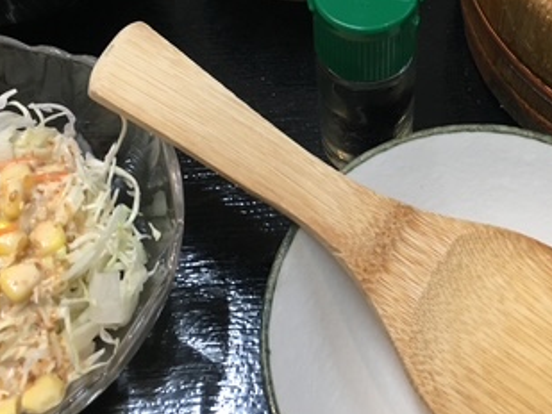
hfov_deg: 31.7
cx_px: 404
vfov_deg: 23.8
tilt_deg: -55.6
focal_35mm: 60
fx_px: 957
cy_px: 52
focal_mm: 4.15
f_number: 2.2
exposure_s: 1/30
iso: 100
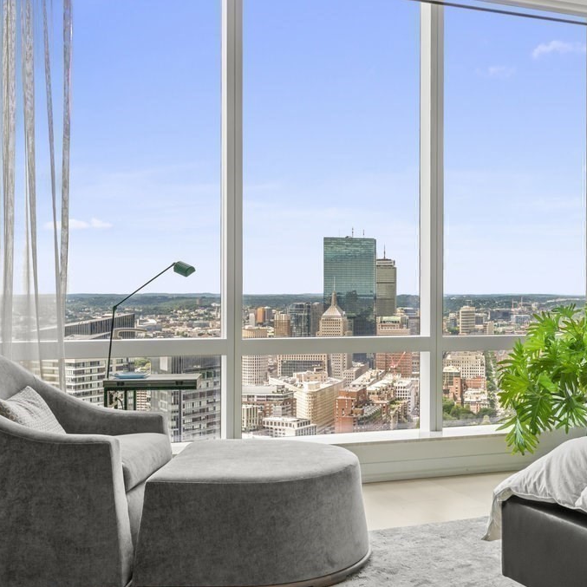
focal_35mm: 45
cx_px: 394
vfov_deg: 37.6
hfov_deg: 37.1
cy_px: 295
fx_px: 863
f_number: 8
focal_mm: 35
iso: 800
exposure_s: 1/125
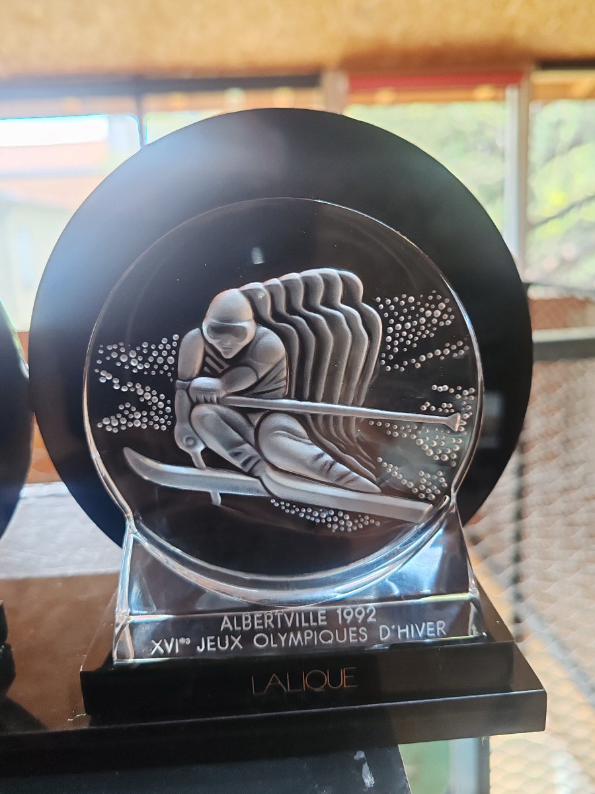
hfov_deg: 51.4
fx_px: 619
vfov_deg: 65.3
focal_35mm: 27
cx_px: 298
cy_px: 397
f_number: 1.9
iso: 1000
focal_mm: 6.12
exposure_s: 1/100
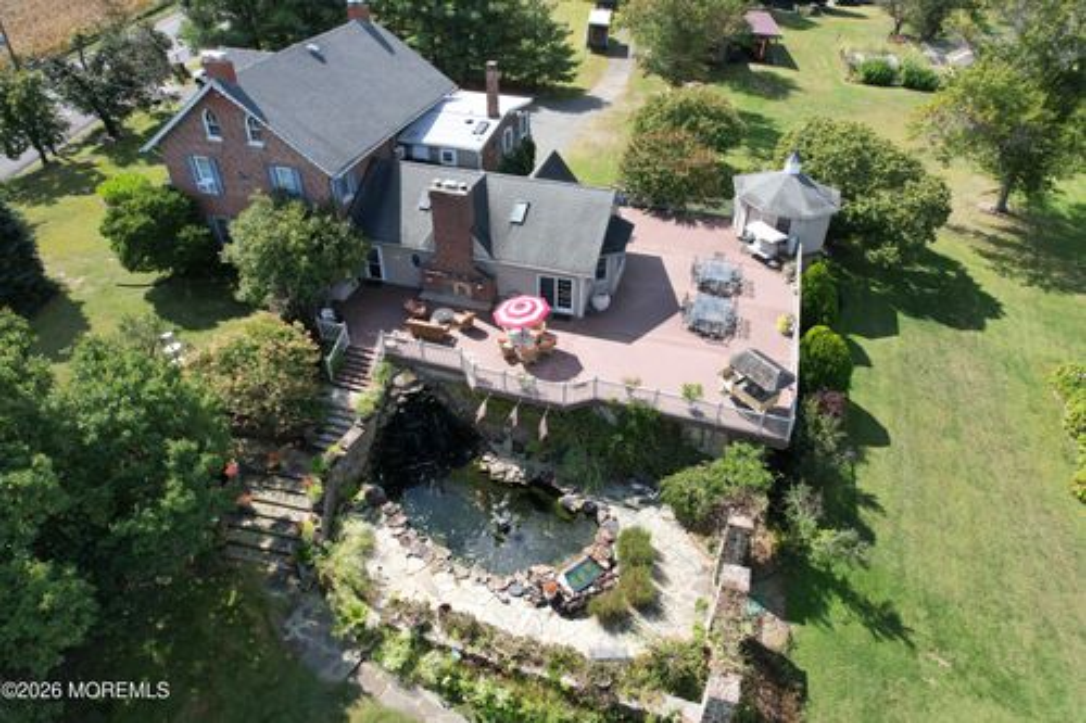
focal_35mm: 22
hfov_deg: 78.6
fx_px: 663
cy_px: 362
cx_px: 543
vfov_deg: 57.2
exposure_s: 1/800
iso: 110
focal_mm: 8.38
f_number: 2.8
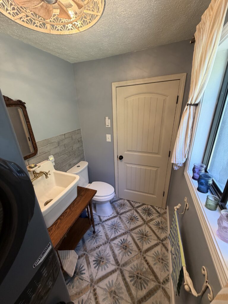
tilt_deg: -21.7
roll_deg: +1.6
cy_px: 152
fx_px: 123
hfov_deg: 85.7
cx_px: 114
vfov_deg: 102.1
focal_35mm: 14
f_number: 2.2
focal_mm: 2.22
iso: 200
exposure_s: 1/60
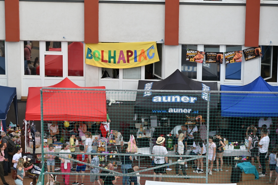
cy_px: 88
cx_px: 119
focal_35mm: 166
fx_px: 1282
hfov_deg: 12.4
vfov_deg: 8.3
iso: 500
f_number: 6.3
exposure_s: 1/800
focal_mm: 145
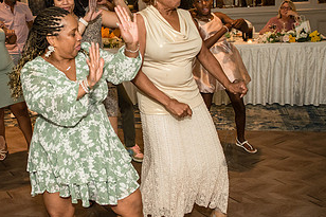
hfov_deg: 39.5
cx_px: 92
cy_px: 96
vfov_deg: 27.5
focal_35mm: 49
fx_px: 443
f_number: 3.5
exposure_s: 1/160
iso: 1600
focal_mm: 26
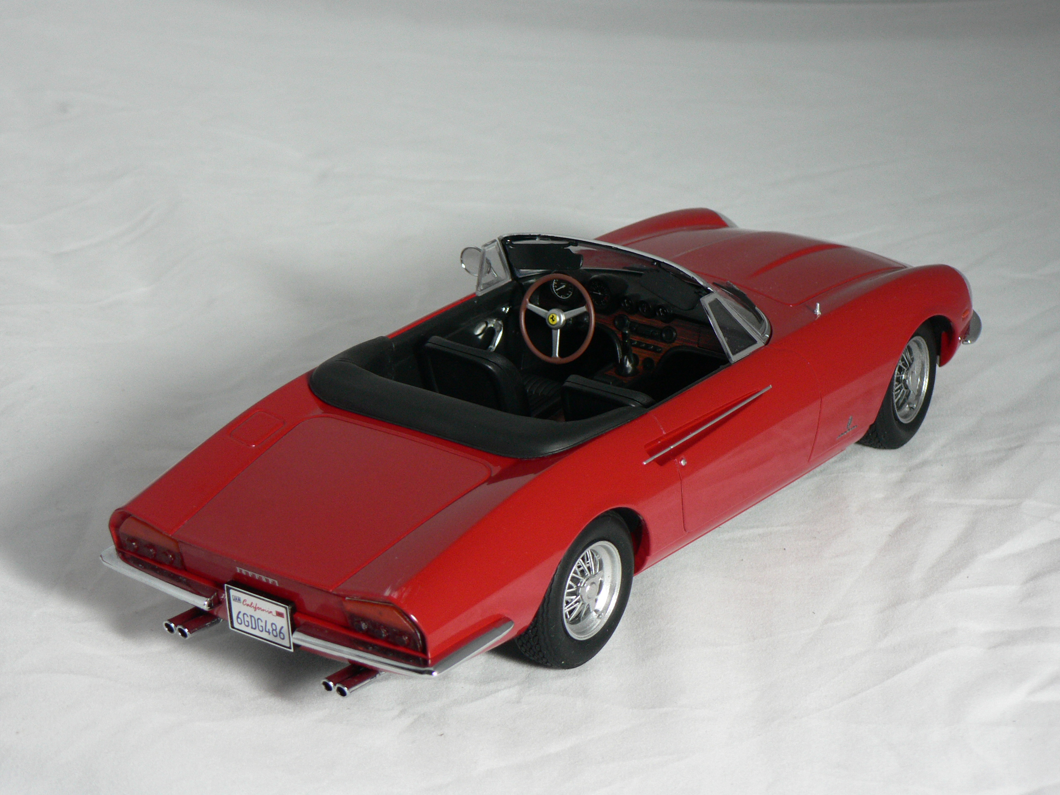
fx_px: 3123
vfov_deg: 14.5
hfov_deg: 19.3
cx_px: 530
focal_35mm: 102
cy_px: 398
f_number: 3.2
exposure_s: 1/30
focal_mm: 16.9
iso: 150
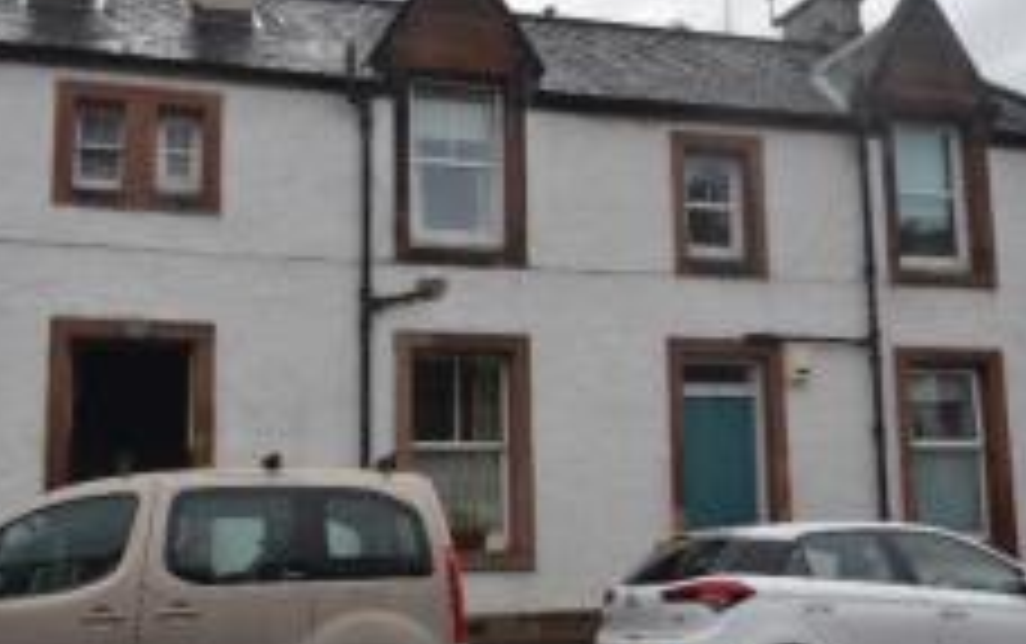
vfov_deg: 36.3
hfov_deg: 54.6
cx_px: 387
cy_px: 349
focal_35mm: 35
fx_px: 981
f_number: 8
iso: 100
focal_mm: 11
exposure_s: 1/250
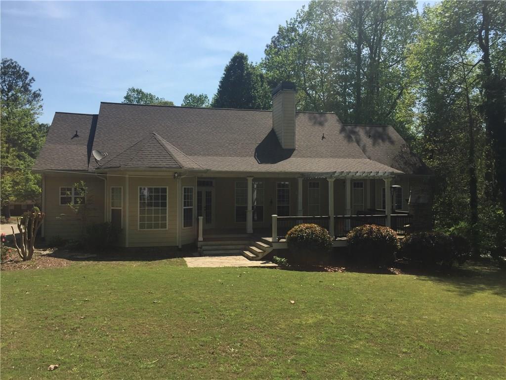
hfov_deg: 61.7
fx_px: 424
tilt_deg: -0.2
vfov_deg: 48.2
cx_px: 253
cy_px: 190
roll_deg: +0.0
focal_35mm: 29
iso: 32
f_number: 2.2
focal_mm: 4.15
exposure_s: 1/2198
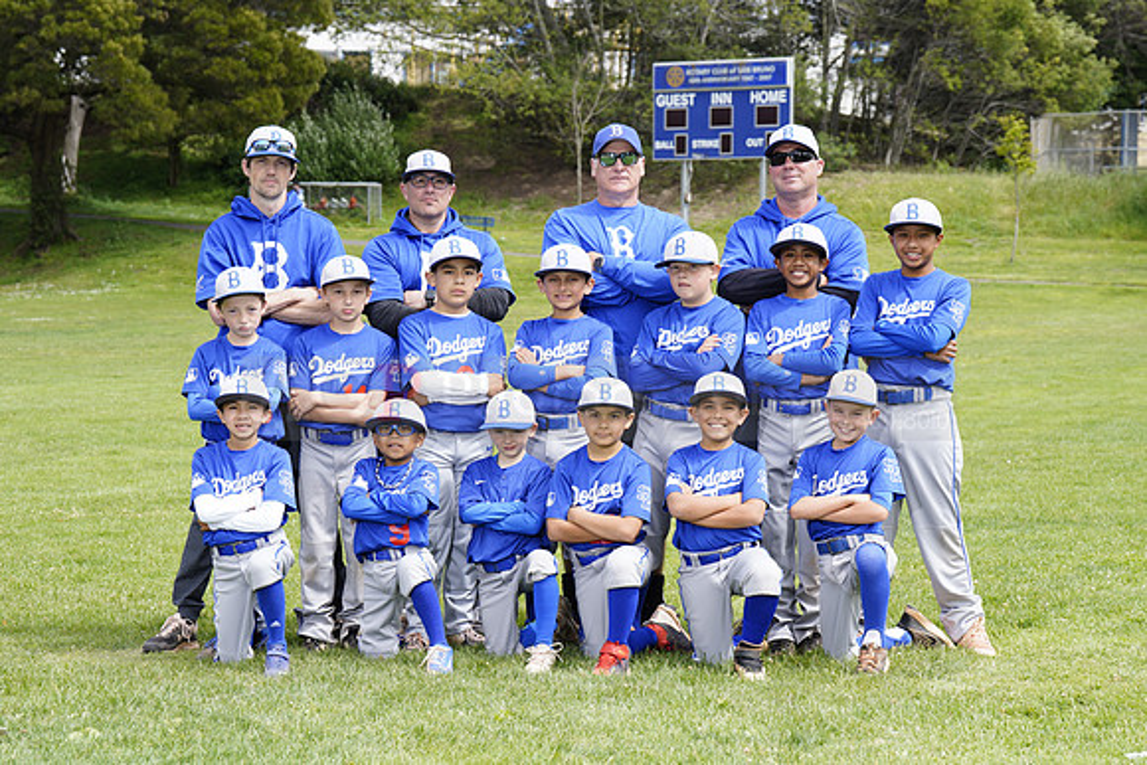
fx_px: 2996
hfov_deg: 21.7
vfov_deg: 14.6
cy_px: 382
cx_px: 574
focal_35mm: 94
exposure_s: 1/200
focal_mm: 94
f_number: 8
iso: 160
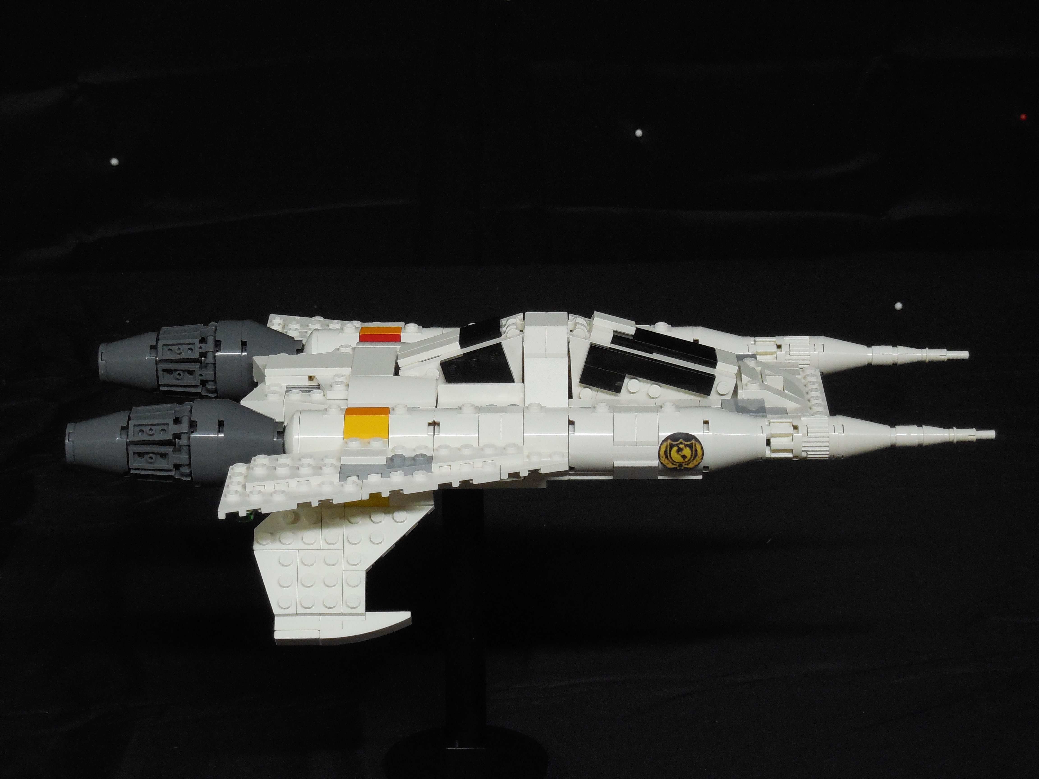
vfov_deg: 14.0
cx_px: 520
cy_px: 390
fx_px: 3182
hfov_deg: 18.5
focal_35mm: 106
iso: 560
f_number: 4.7
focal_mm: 19.1
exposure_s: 1/15
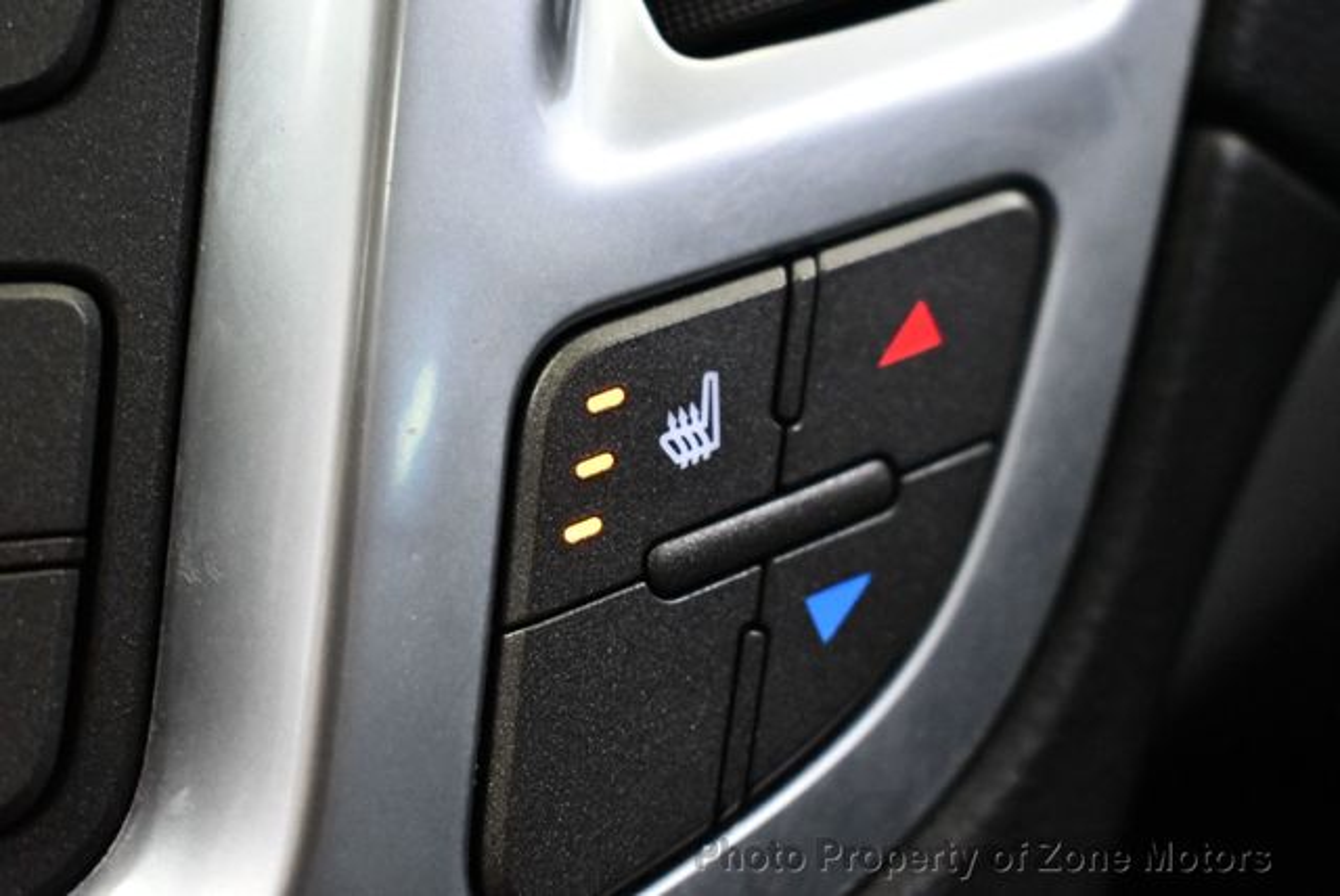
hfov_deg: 28.8
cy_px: 448
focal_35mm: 70
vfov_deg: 19.5
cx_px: 670
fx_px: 2608
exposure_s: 1/60
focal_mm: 35
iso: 5600
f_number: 4.5
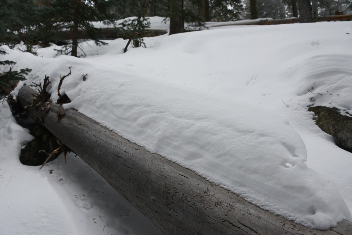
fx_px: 274
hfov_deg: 65.5
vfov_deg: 46.4
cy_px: 118
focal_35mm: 28
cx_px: 176
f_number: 5.6
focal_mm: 28
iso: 320
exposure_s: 1/60
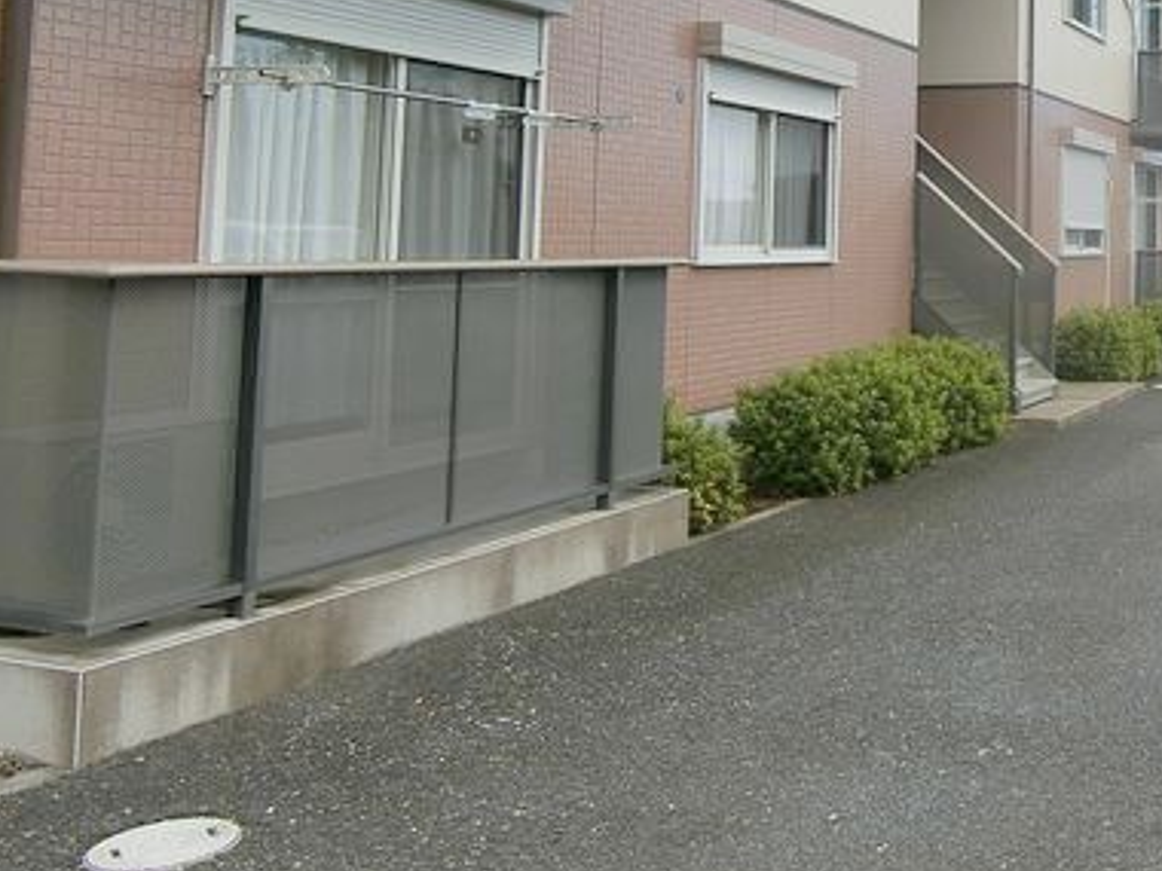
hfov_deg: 41.2
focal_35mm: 40
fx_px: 1343
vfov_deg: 34.8
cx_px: 1147
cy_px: 168
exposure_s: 1/200
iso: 80
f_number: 6.9
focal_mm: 4.06
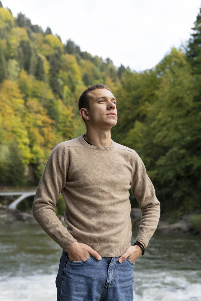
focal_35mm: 50
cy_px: 150
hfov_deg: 27.0
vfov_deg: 39.6
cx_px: 100
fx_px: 419
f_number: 3.5
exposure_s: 1/640
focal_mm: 50
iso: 400
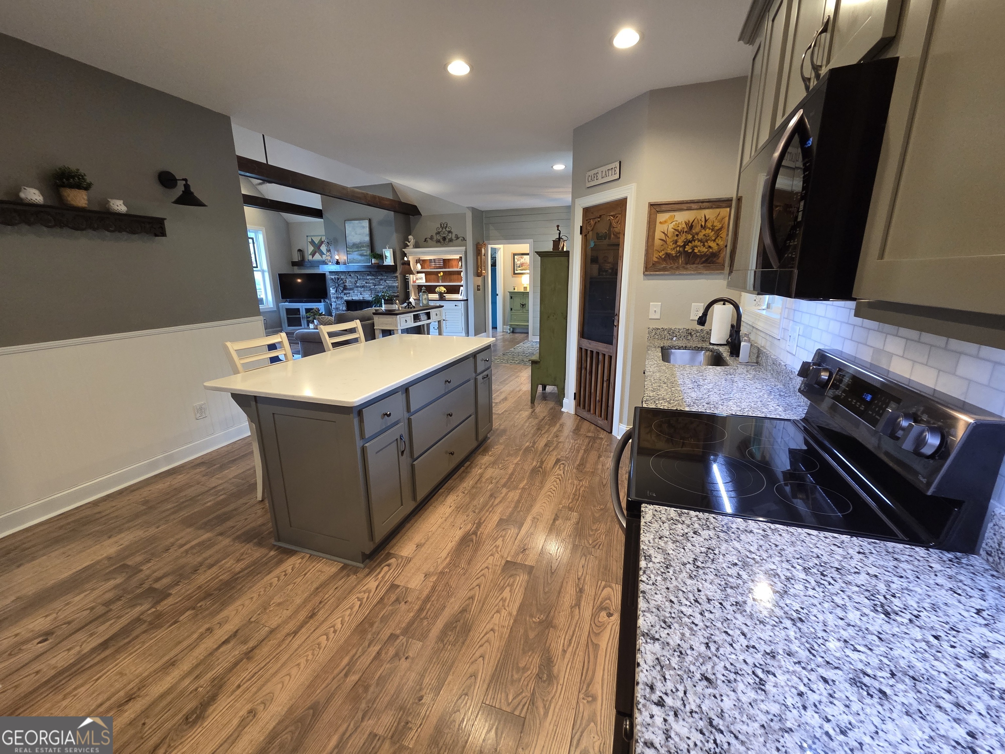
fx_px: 377
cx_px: 502
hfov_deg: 106.2
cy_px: 377
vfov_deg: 89.9
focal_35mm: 13
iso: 400
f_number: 2.2
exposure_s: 1/60
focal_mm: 2.2
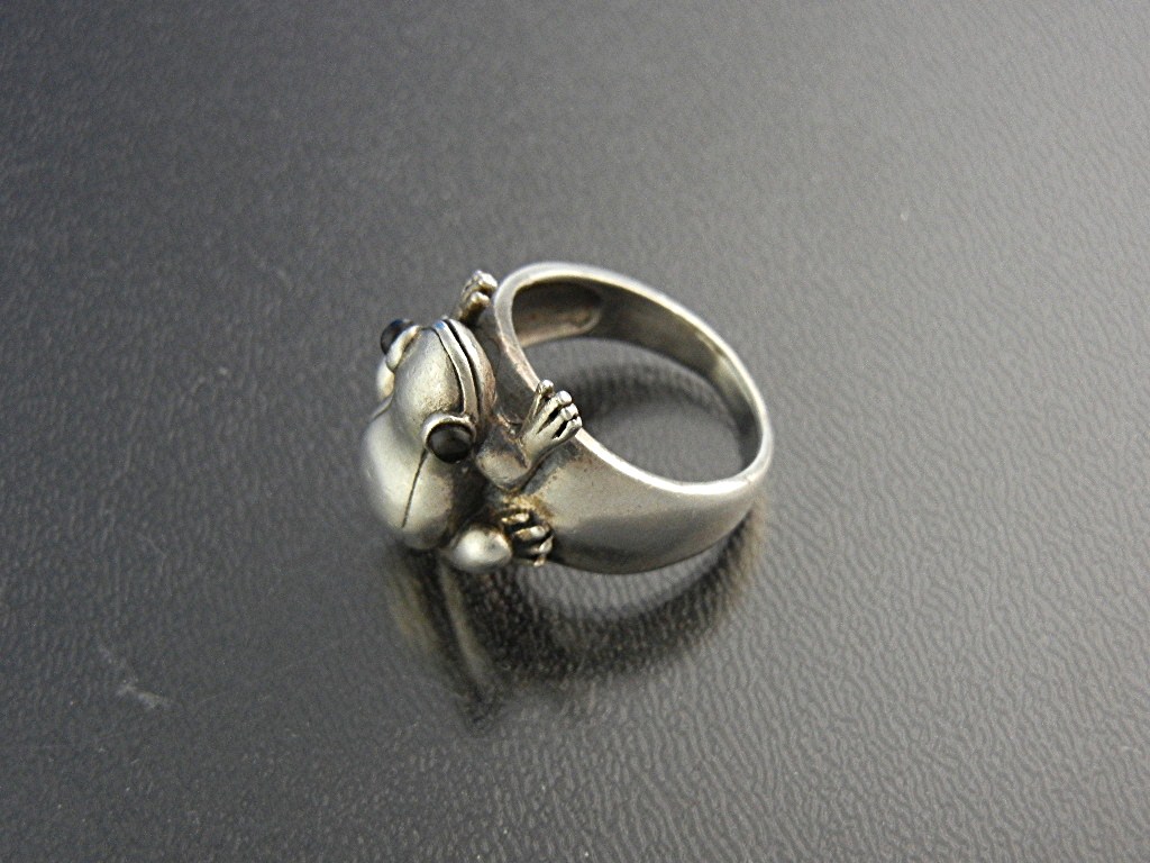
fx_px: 2558
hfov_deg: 25.3
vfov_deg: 19.1
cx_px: 575
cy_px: 432
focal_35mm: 77
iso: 400
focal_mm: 13.9
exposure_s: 1/16.3
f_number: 4.3
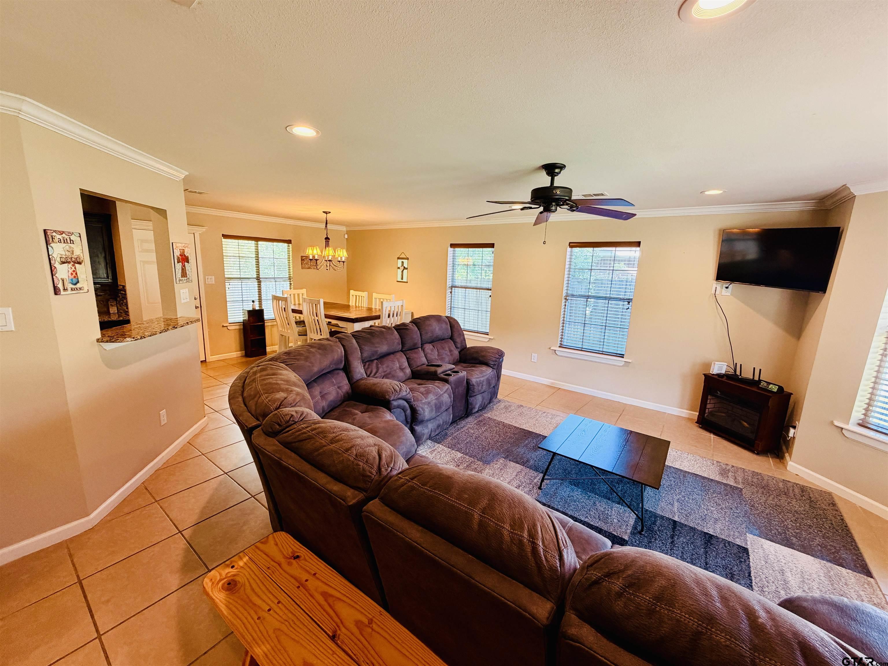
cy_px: 333
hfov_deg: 102.1
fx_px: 359
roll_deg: -1.6
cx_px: 444
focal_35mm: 14
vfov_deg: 85.7
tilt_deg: -11.6
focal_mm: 2.22
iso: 200
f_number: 2.2
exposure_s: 1/60
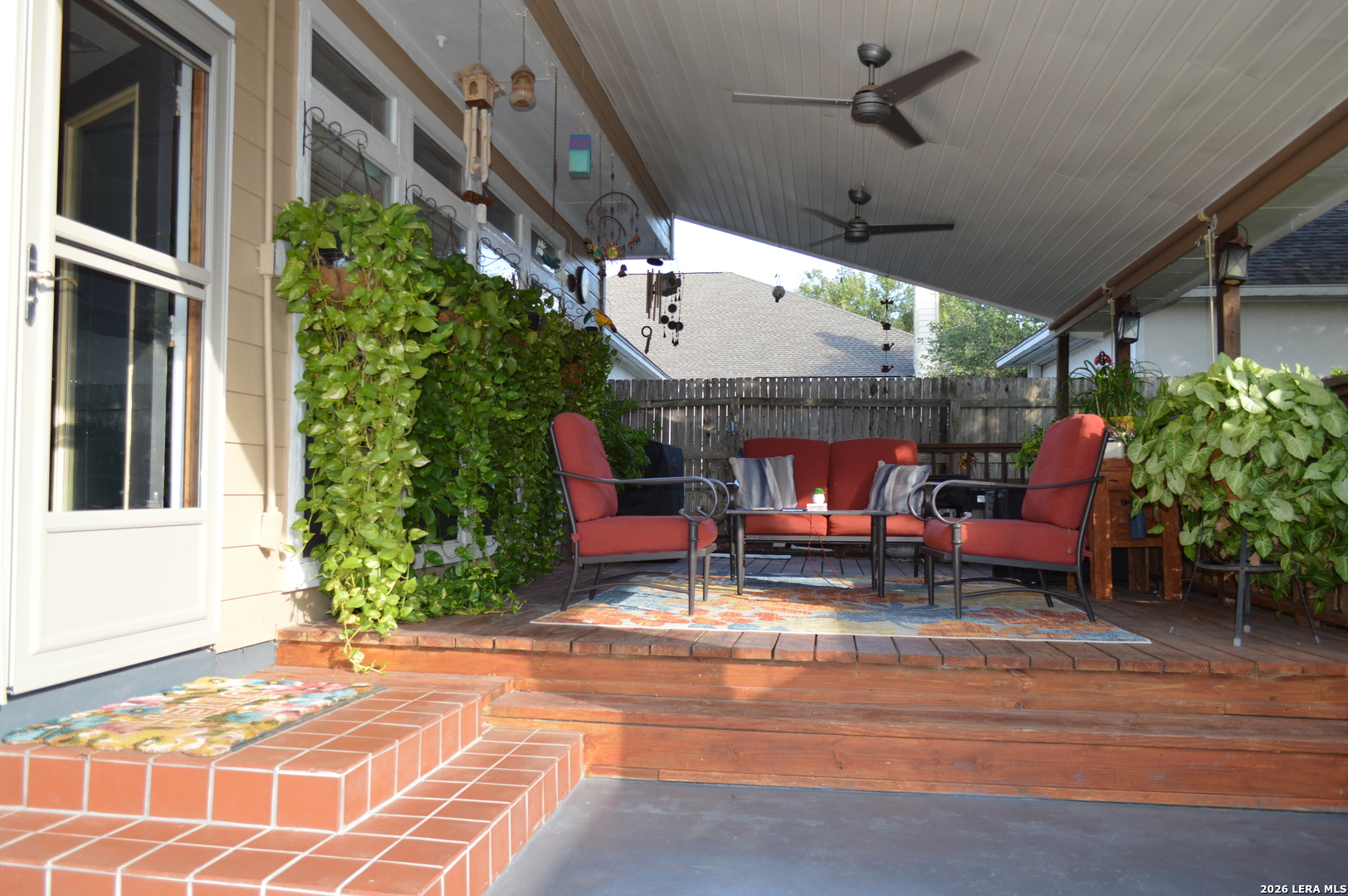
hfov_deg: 67.4
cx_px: 674
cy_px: 448
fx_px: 1010
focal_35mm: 27
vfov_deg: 47.9
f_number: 4
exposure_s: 1/125
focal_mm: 18
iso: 100
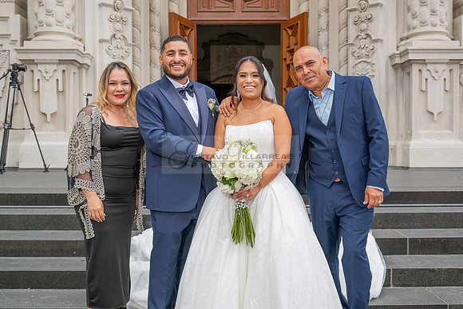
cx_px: 232
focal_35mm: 40
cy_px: 154
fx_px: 515
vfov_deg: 33.4
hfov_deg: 48.4
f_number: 5.6
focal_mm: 40
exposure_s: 1/200
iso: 200
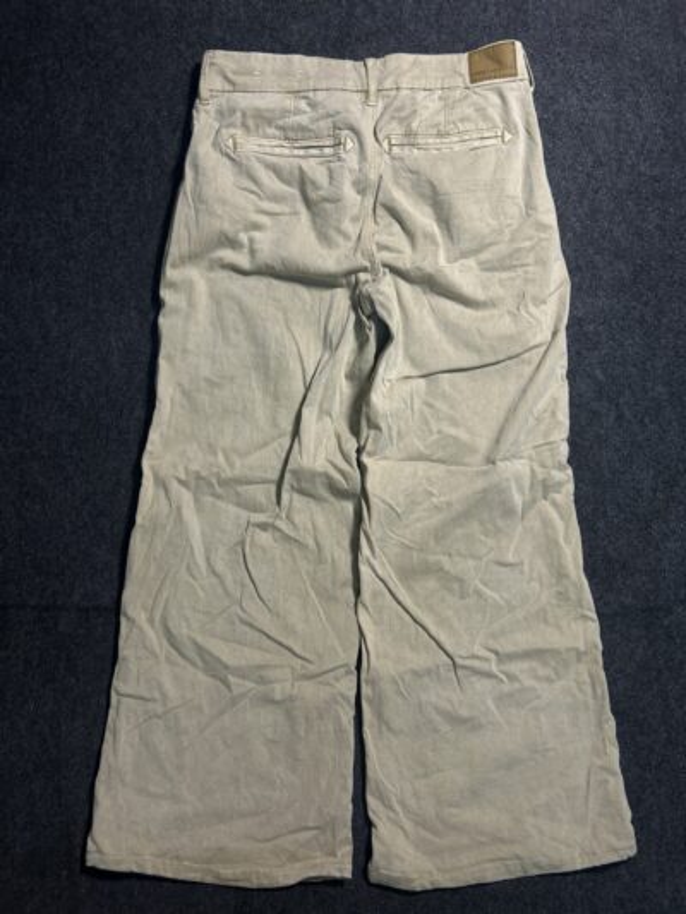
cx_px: 343
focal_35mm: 26
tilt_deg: -61.7
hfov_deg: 53.1
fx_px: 687
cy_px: 457
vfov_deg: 67.3
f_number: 1.5
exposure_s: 1/100
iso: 80
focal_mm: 5.7
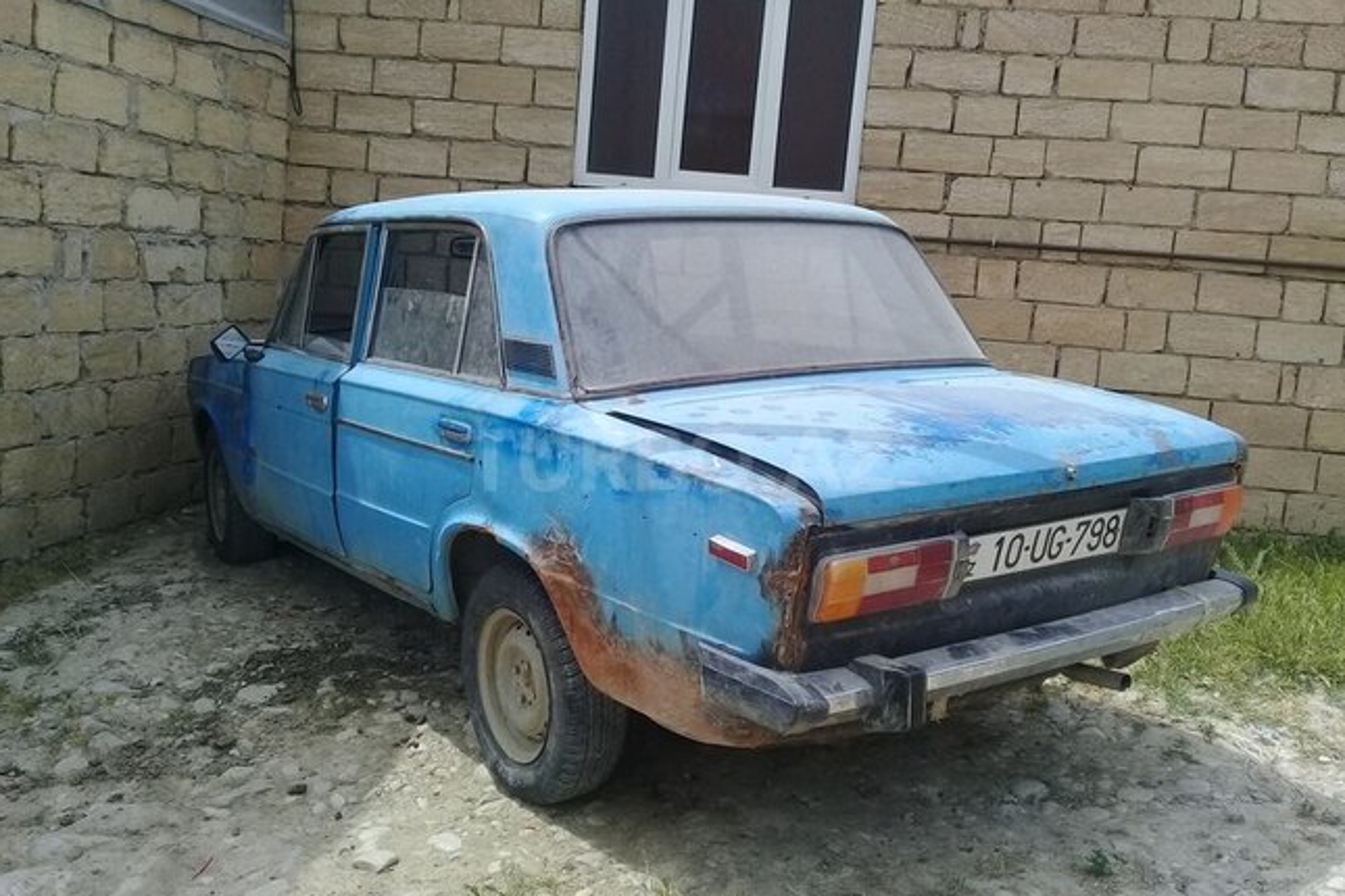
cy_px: 459
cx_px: 680
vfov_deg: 40.0
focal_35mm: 33
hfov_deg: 57.2
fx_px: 1233
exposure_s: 1/1205
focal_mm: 3.3
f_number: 2.2
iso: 50
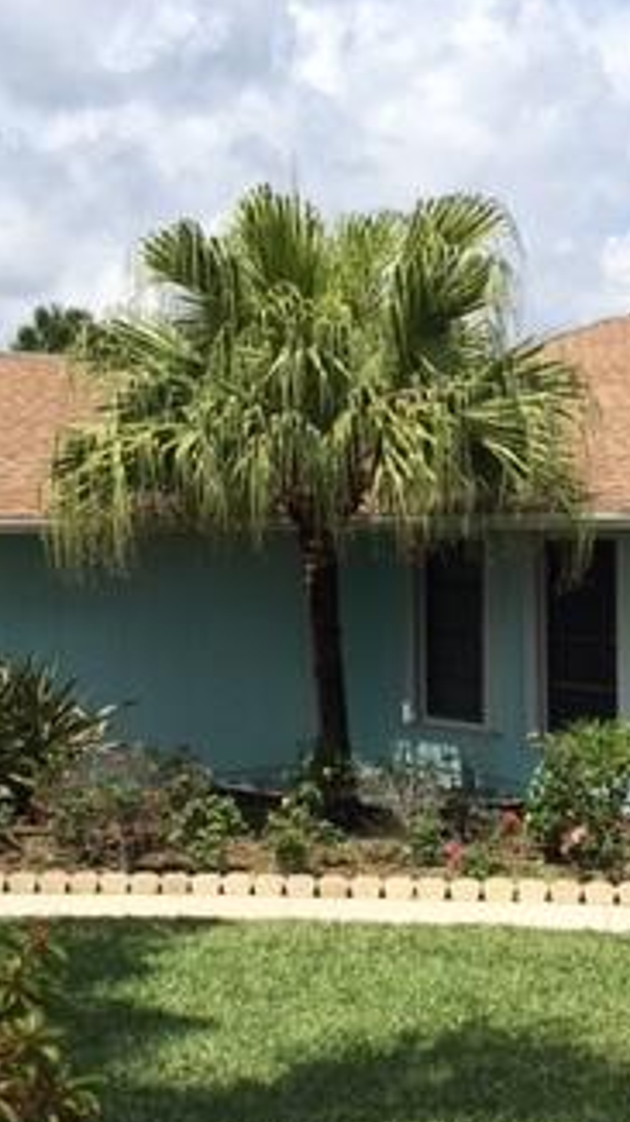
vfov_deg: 33.8
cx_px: 269
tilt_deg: -1.0
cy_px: 568
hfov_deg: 19.4
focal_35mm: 62
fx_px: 1844
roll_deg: +0.0
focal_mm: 4.15
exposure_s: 1/2404
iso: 25
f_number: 2.2
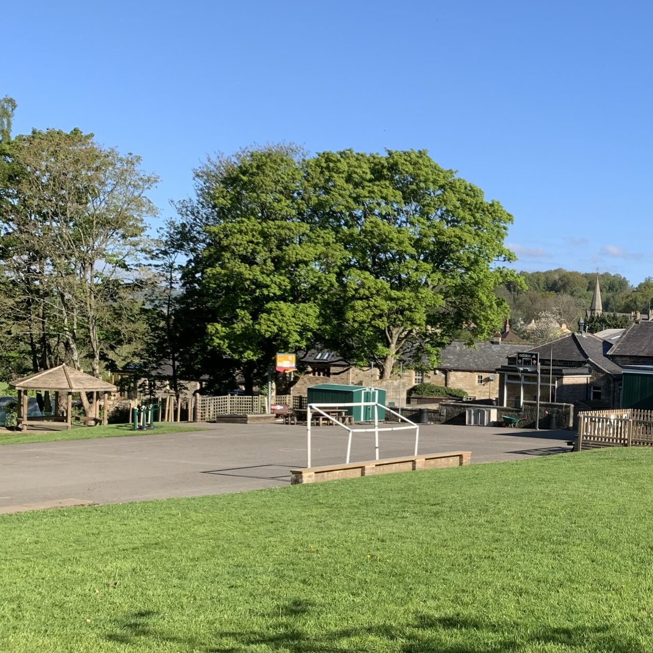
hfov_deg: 33.0
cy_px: 402
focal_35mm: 47
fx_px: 1003
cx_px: 658
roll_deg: -1.6
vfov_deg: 35.9
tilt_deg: -3.1
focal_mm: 4.25
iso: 25
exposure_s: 1/1314
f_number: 1.8
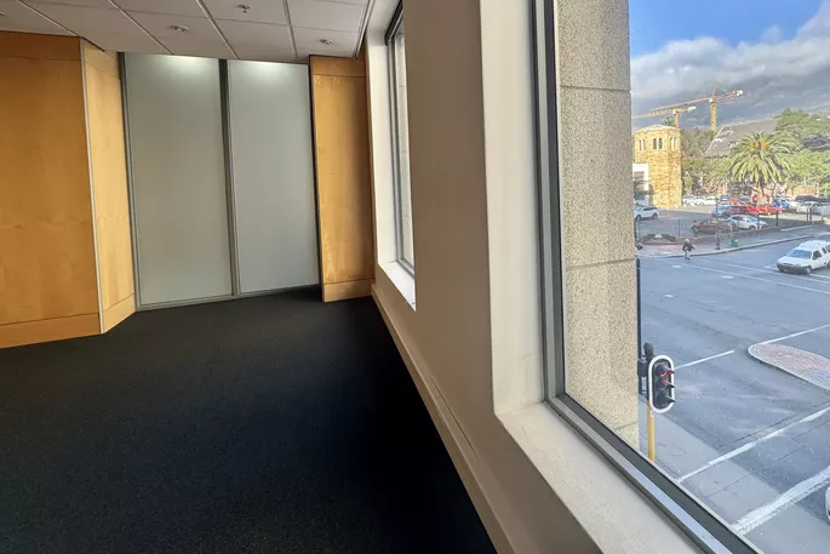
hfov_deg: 92.6
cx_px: 475
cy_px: 195
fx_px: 392
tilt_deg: -2.0
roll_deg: +2.5
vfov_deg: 68.9
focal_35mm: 17
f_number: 2.2
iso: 40
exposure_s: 1/153
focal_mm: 2.22
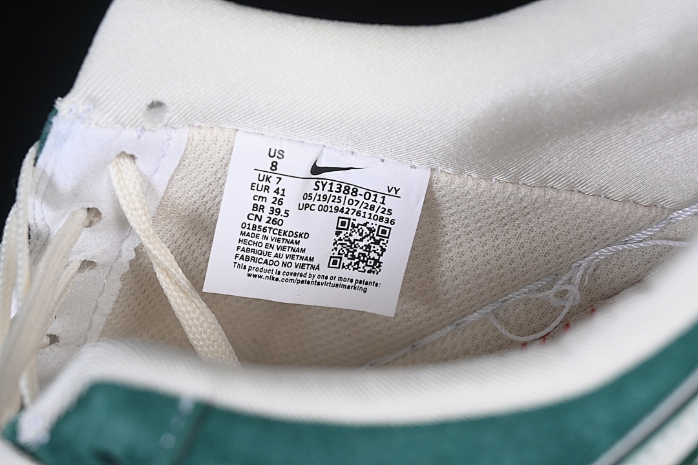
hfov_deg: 27.0
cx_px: 349
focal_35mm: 75
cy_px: 232
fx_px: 1454
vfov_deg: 18.2
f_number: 7.1
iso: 160
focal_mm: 50
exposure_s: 1/80
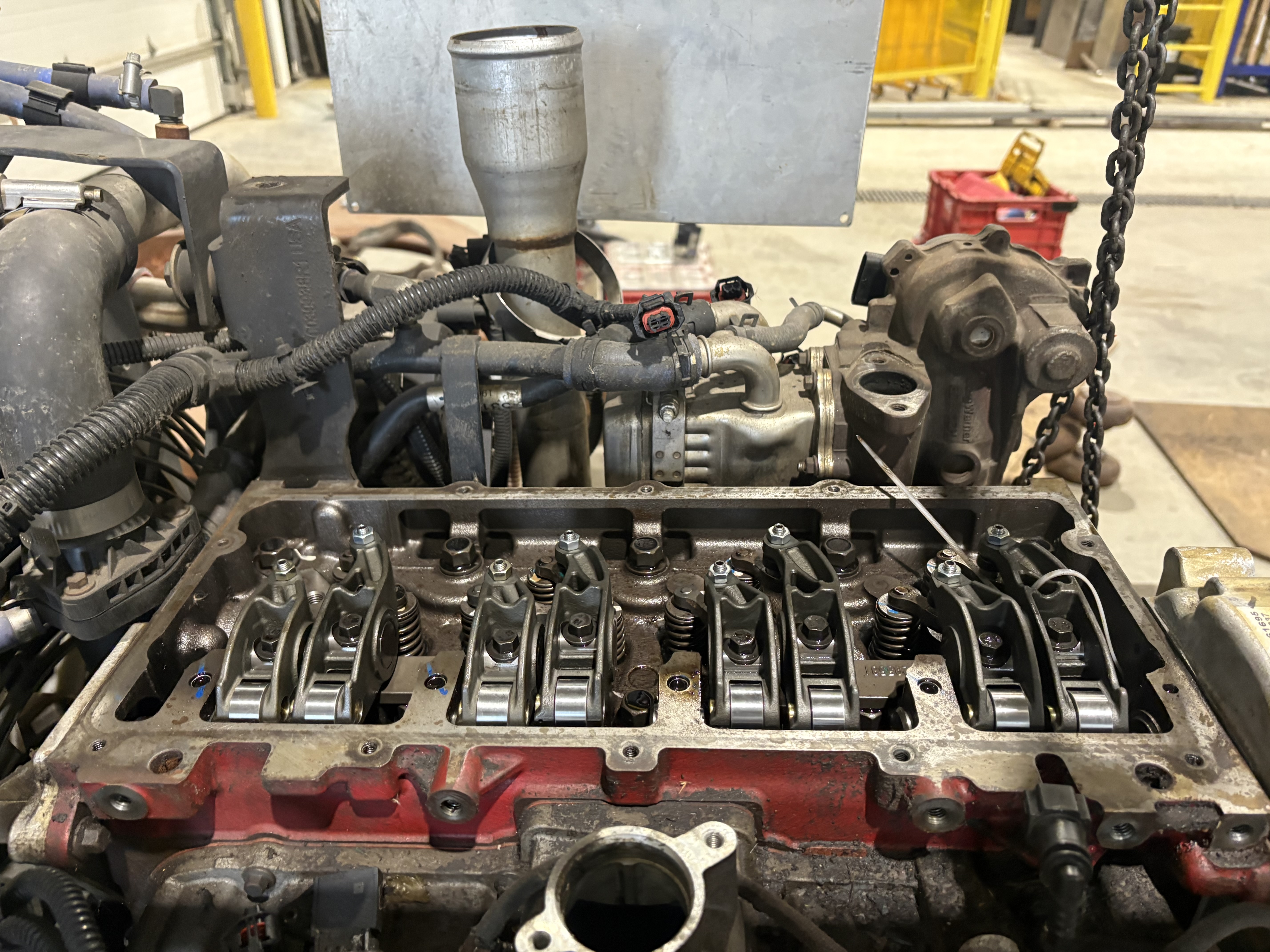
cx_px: 635
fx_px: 954
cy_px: 476
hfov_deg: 67.3
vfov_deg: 53.1
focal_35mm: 26
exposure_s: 1/60
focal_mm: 5.96
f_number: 1.6
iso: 320
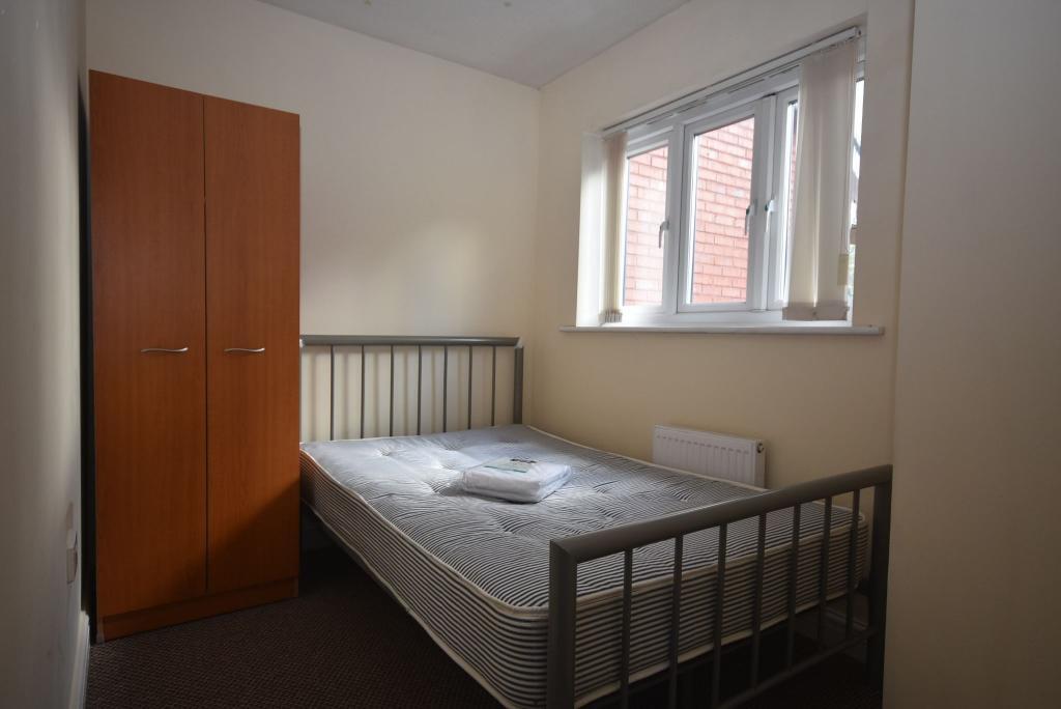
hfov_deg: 81.2
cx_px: 530
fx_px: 619
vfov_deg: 59.6
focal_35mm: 21
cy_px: 354
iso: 450
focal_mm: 14
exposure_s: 1/60
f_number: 4.8
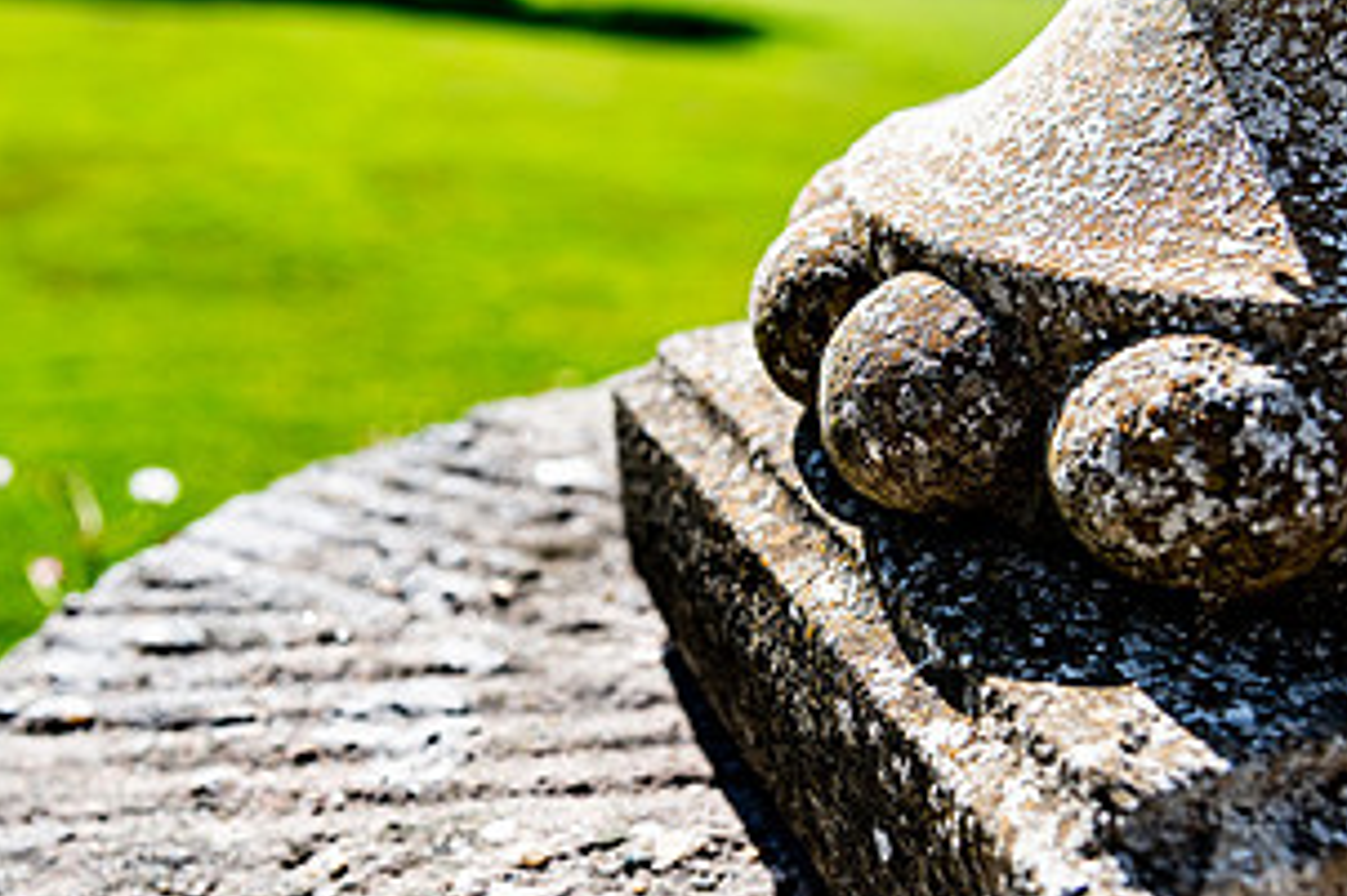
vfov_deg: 27.0
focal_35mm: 50
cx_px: 571
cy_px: 430
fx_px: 1870
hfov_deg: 39.5
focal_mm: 26
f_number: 4
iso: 125
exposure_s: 1/1600
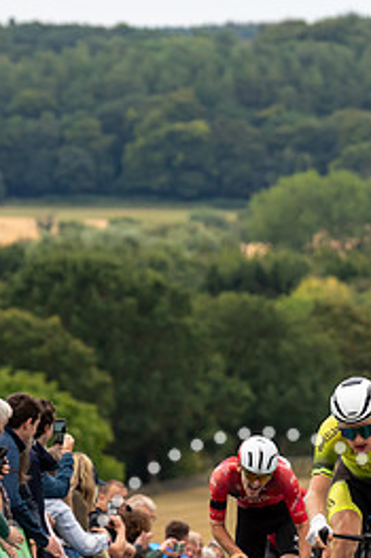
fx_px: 6253
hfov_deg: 3.4
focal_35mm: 404
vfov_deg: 5.1
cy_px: 531
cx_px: 356
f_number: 3.5
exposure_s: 1/1000
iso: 640
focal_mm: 121
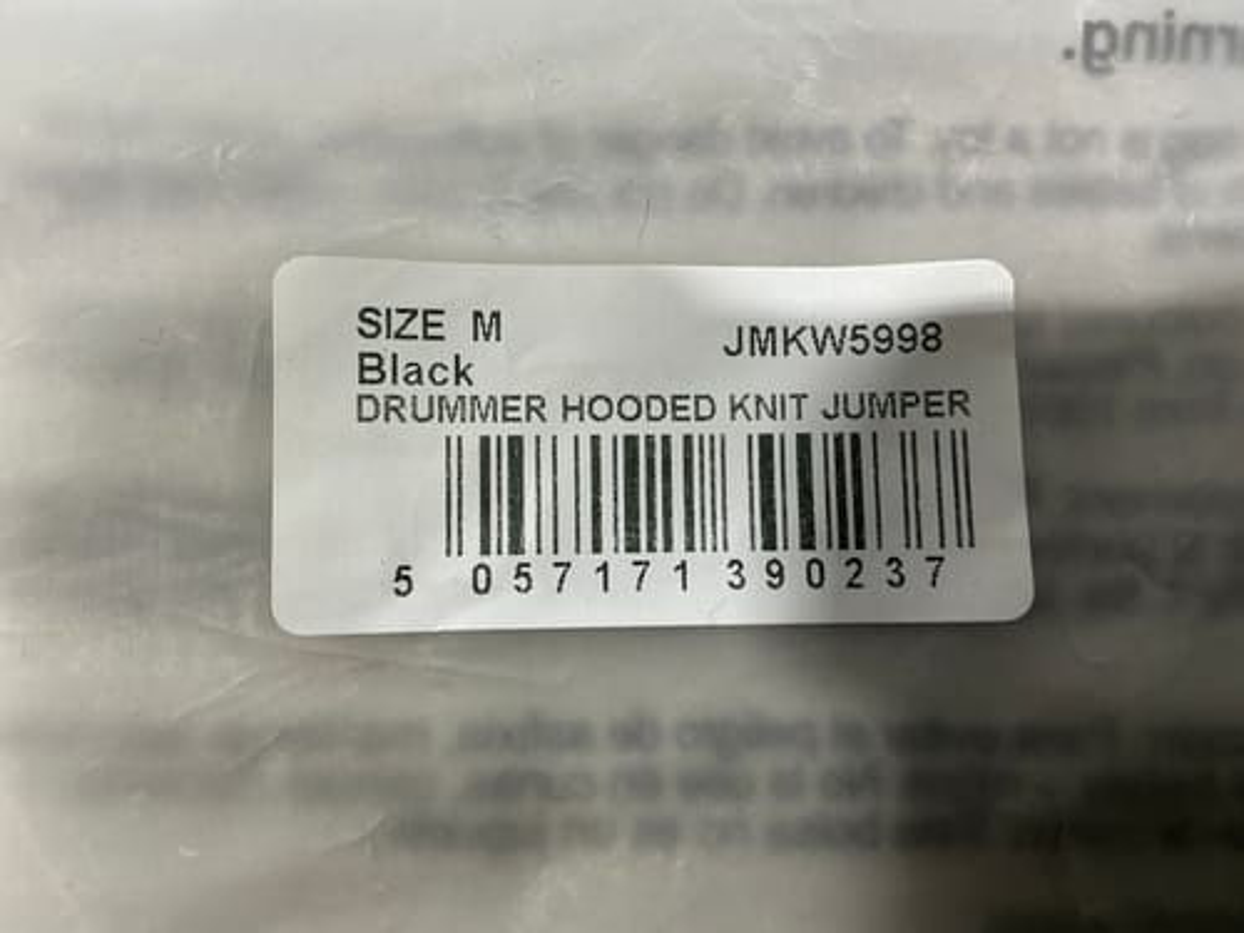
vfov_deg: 49.7
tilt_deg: -82.8
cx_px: 622
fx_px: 1006
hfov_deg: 63.4
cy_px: 466
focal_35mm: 28
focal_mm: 3
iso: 40
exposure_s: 1/100
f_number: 1.8
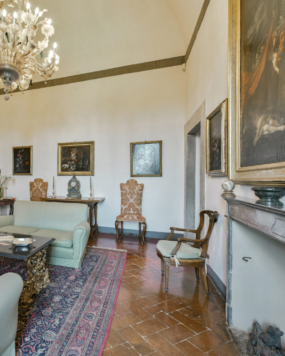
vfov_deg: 80.4
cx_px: 57
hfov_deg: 62.3
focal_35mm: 20
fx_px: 211
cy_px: 180
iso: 100
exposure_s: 1/1.67
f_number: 8
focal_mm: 14
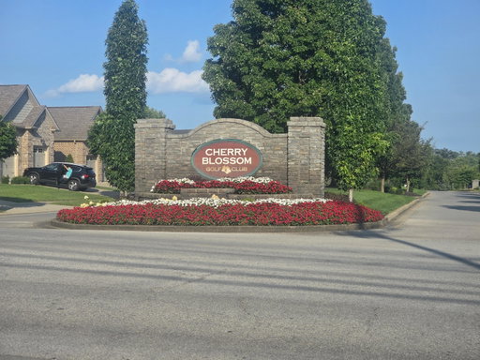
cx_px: 240
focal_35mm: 69
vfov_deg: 21.3
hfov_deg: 28.2
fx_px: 957
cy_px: 180
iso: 25
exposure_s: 1/796
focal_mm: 7
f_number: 2.4
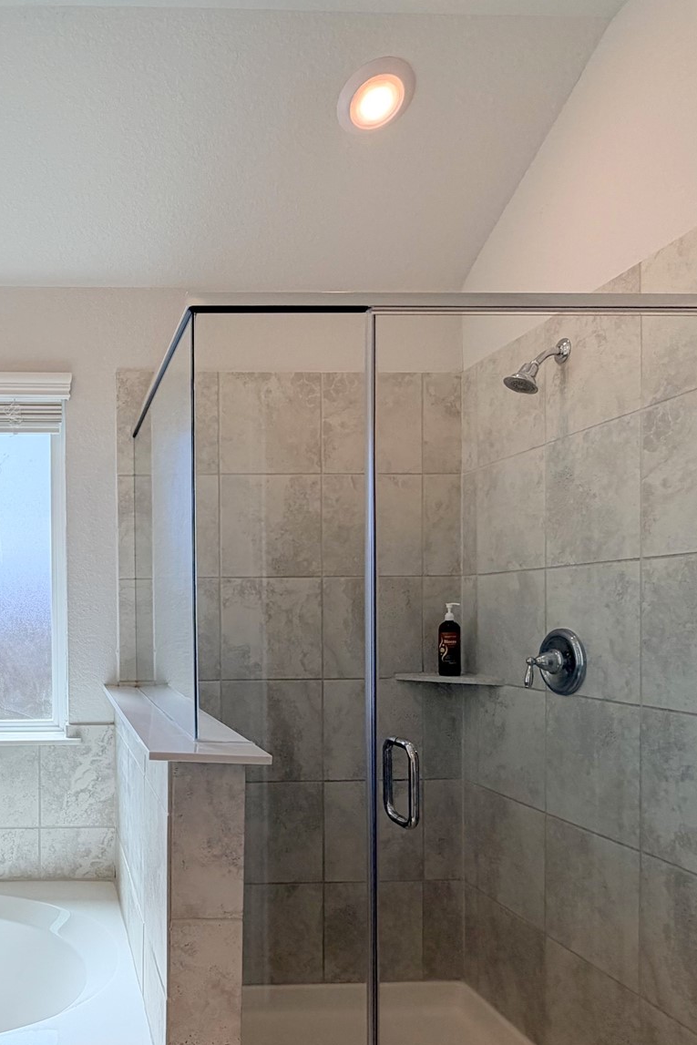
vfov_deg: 68.6
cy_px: 634
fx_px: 755
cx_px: 91
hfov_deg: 45.6
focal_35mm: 26
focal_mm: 2.22
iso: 50
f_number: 2.2
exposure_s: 1/296
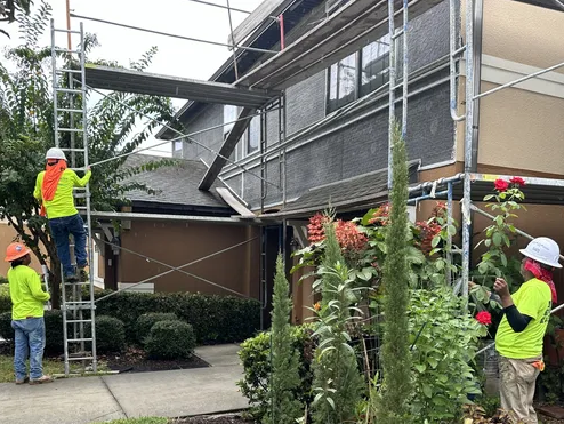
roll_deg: -2.3
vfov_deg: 41.0
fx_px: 554
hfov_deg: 53.8
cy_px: 299
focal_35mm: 34
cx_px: 311
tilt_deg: -4.2
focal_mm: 6.86
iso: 80
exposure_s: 1/404
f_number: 1.78
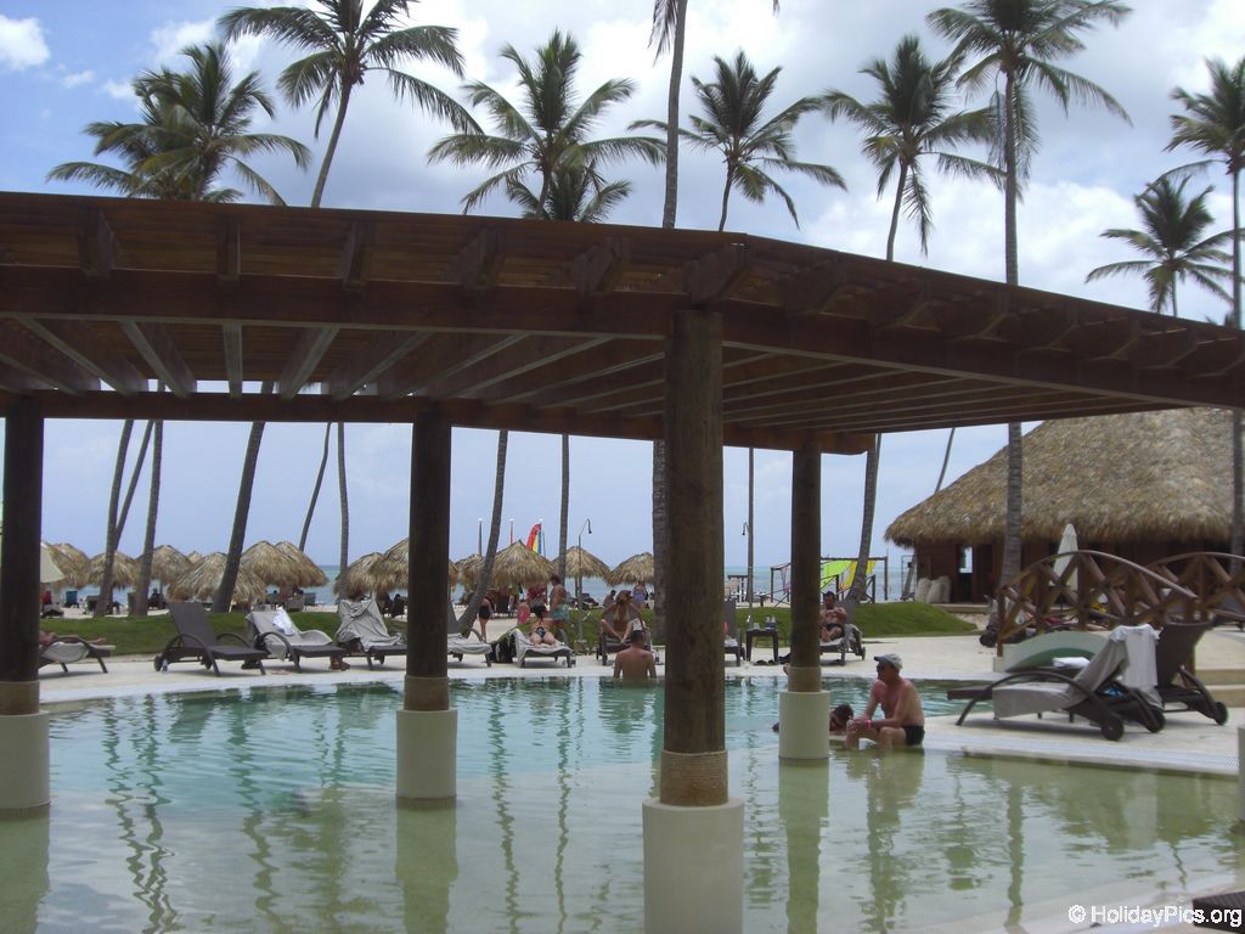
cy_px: 467
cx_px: 622
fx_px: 1367
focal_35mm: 38
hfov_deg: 49.0
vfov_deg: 37.7
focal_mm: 6.2
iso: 64
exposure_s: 1/160
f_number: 8
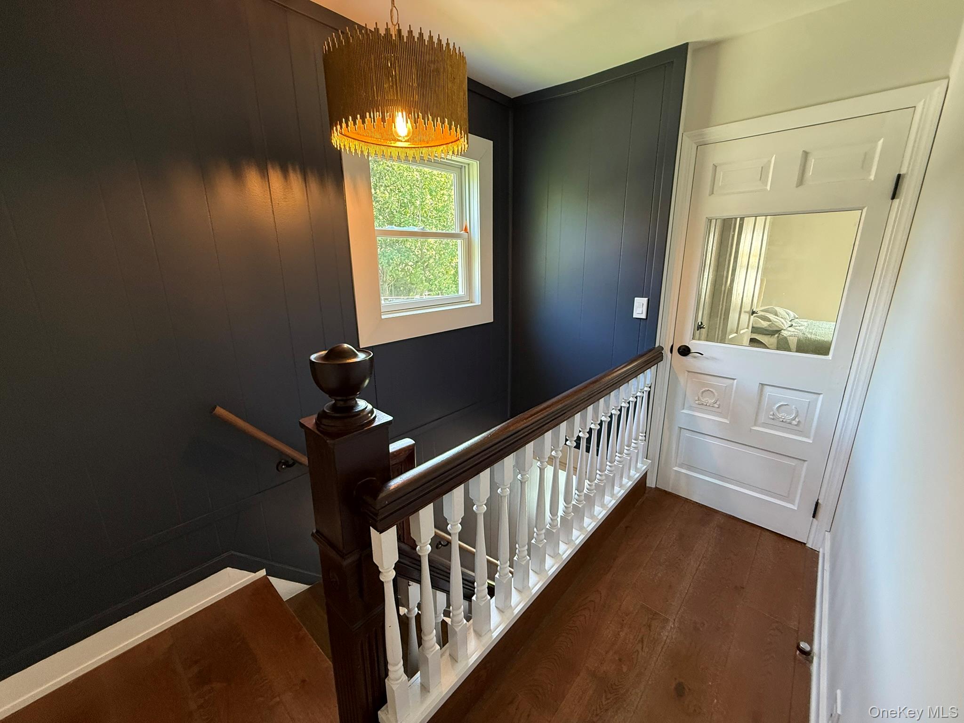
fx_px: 390
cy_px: 362
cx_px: 482
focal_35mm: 14
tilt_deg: -14.5
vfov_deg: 85.7
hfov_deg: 102.1
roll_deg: +0.6
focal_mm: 2.22
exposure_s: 1/60
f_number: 2.2
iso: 250
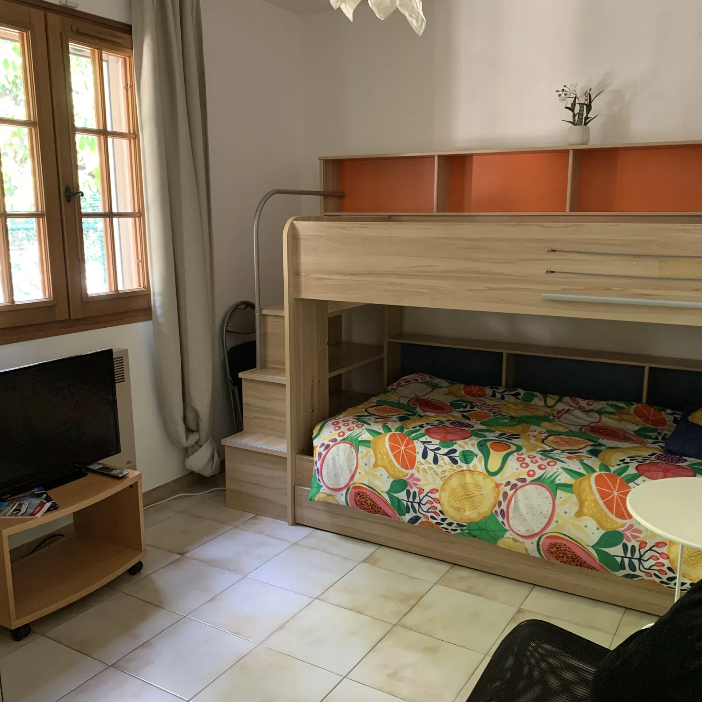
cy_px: 364
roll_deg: -1.3
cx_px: 353
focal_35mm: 31
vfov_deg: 52.5
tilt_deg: -11.5
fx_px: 711
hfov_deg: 52.5
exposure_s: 1/49
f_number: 1.8
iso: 400
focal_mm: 4.25
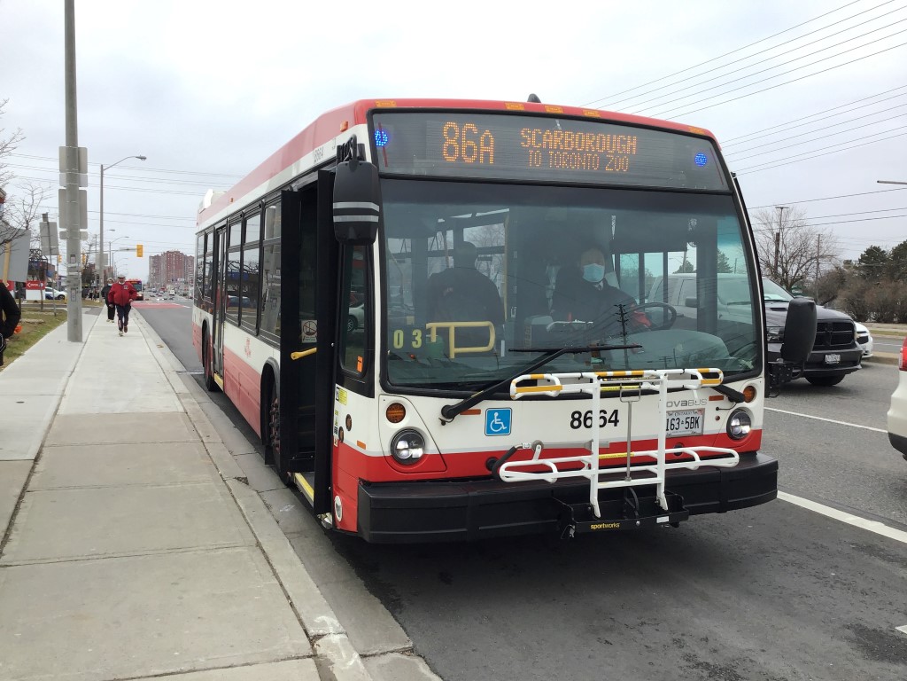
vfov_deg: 45.4
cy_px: 340
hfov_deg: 58.4
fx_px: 812
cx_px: 454
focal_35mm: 31
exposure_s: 1/734
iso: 25
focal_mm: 3.3
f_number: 2.4
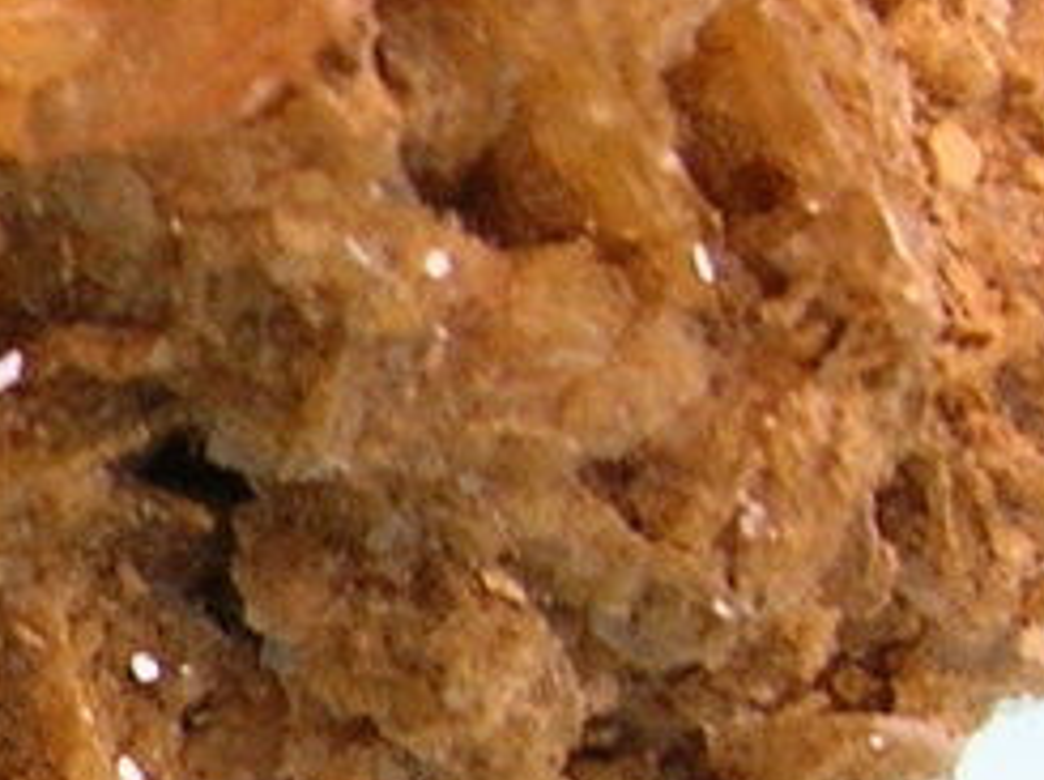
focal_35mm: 235
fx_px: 7077
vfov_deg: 6.3
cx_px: -1449
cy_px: 901
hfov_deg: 7.8
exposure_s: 1/5.5
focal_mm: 6
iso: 50
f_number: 2.7
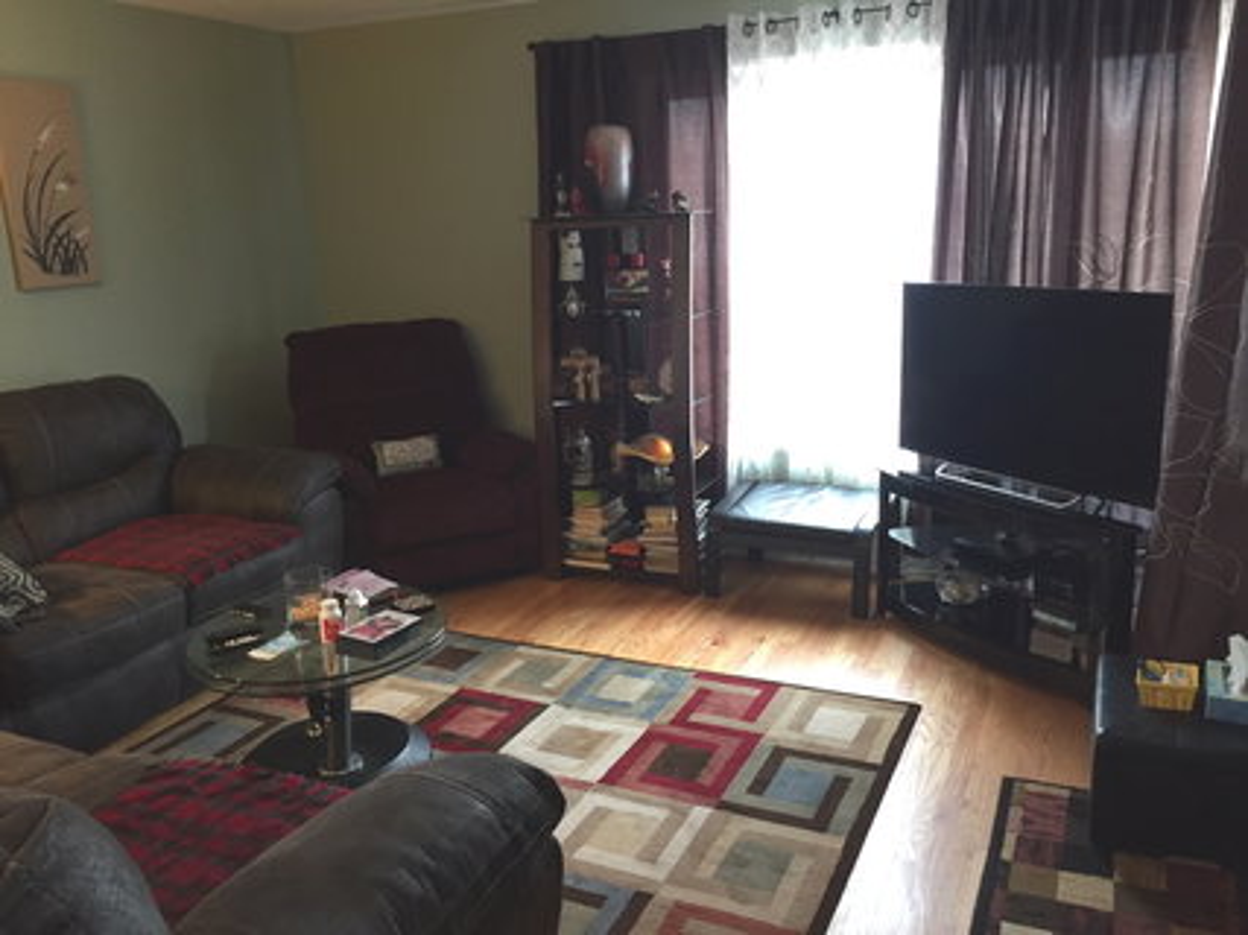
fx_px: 1045
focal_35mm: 29
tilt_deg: -14.2
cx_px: 624
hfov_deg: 61.7
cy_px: 468
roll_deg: +2.6
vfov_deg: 48.2
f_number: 2.2
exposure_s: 1/30
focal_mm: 4.15
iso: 125
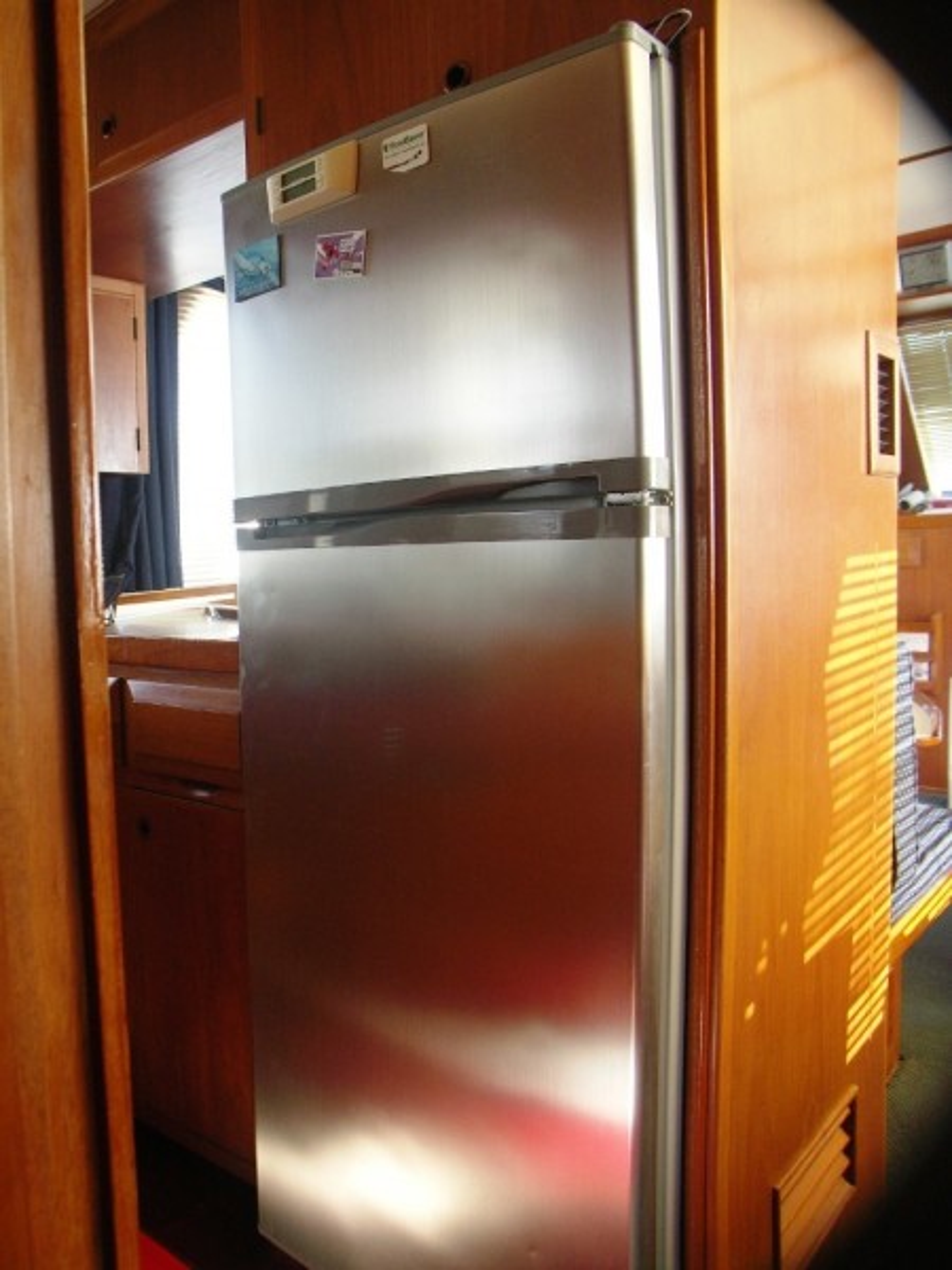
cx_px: 476
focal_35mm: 28
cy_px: 635
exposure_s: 1/40
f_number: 2.8
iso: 200
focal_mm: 7.2
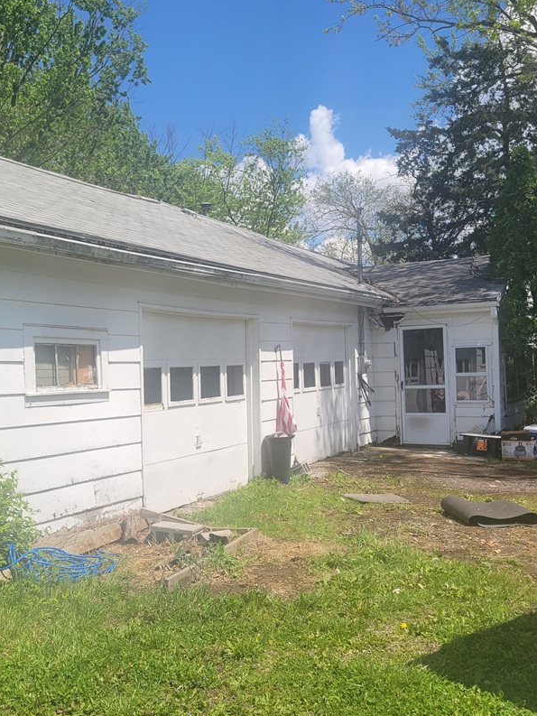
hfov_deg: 40.4
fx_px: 724
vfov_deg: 52.6
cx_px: 204
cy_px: 359
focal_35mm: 35
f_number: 1.8
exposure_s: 1/2977
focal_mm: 5.4
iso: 40
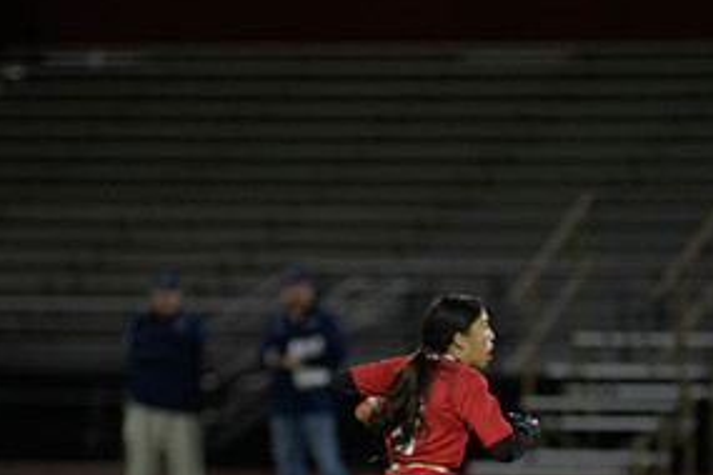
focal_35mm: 407
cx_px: 465
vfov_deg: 3.4
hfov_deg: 5.1
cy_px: 466
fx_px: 8060
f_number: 2.8
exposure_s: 1/640
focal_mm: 200
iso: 2200
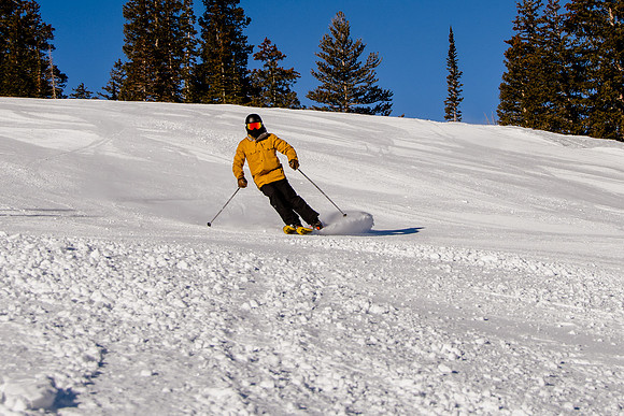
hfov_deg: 21.3
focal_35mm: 96
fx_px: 1659
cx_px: 346
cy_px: 67
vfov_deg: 14.2
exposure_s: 1/1600
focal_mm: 38
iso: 160
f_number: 7.1
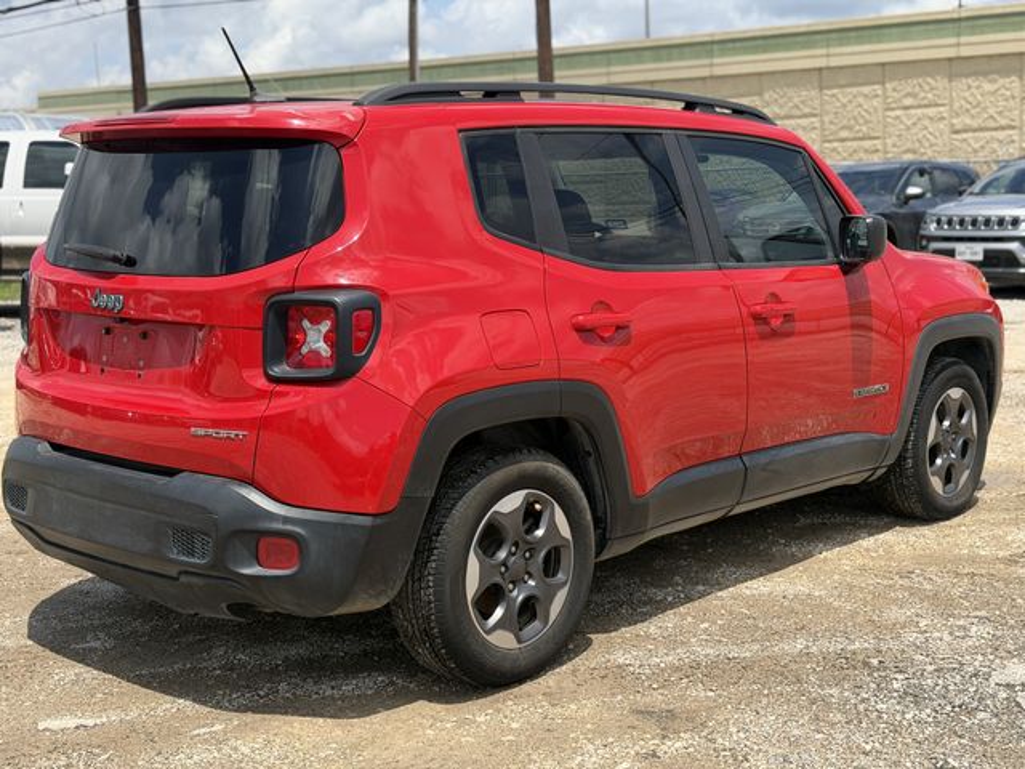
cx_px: 512
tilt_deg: -6.3
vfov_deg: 30.3
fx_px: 1421
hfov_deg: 39.7
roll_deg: +4.2
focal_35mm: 48
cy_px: 384
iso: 80
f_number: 1.78
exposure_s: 1/4098
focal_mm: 6.76
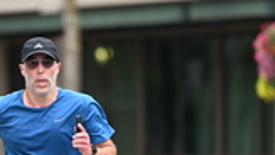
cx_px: 53
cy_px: 138
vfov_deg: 1.7
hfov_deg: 3.1
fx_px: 5152
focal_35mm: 706
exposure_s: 1/1600
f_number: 2.8
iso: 640
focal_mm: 200
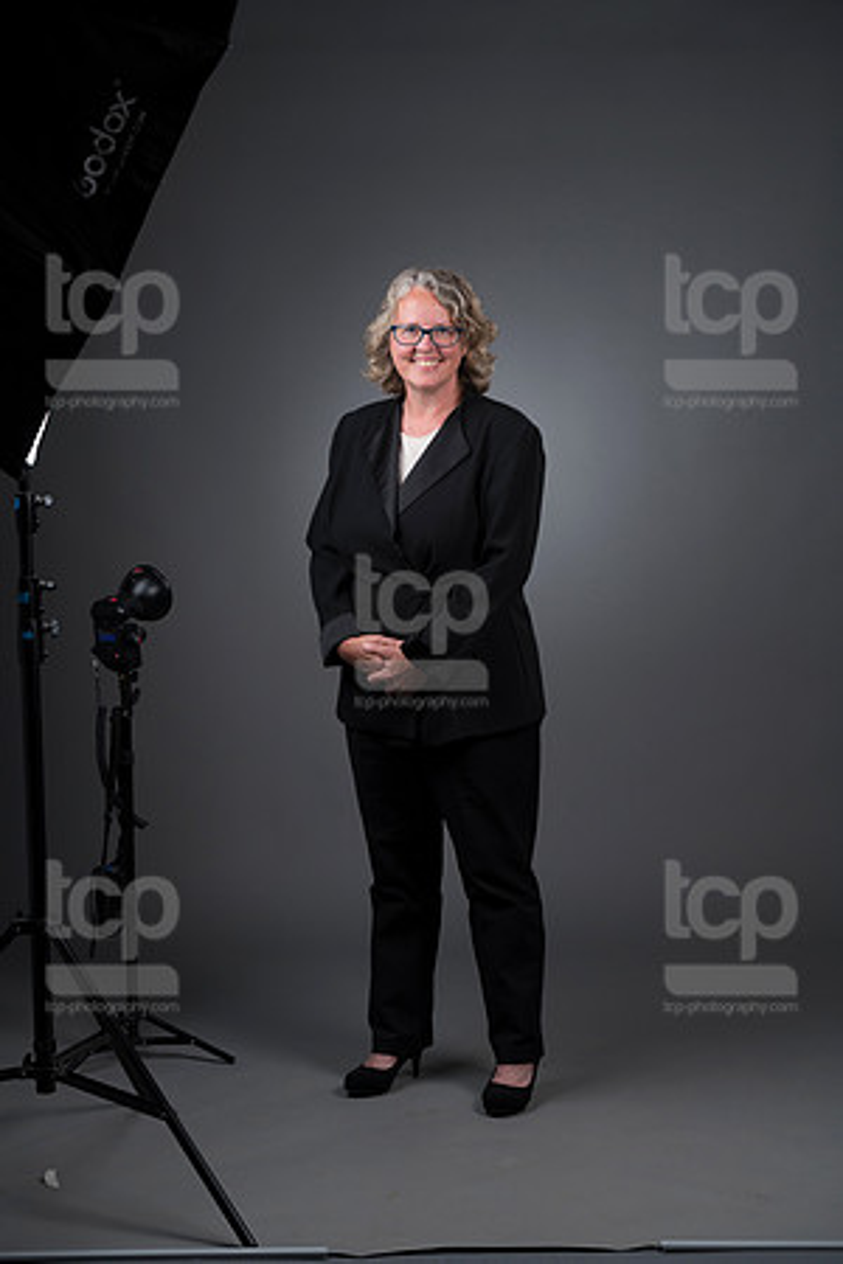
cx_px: 422
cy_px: 632
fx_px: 2810
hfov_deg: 17.1
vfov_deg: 25.4
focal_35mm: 80
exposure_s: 1/250
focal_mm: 80
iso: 160
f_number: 5.6
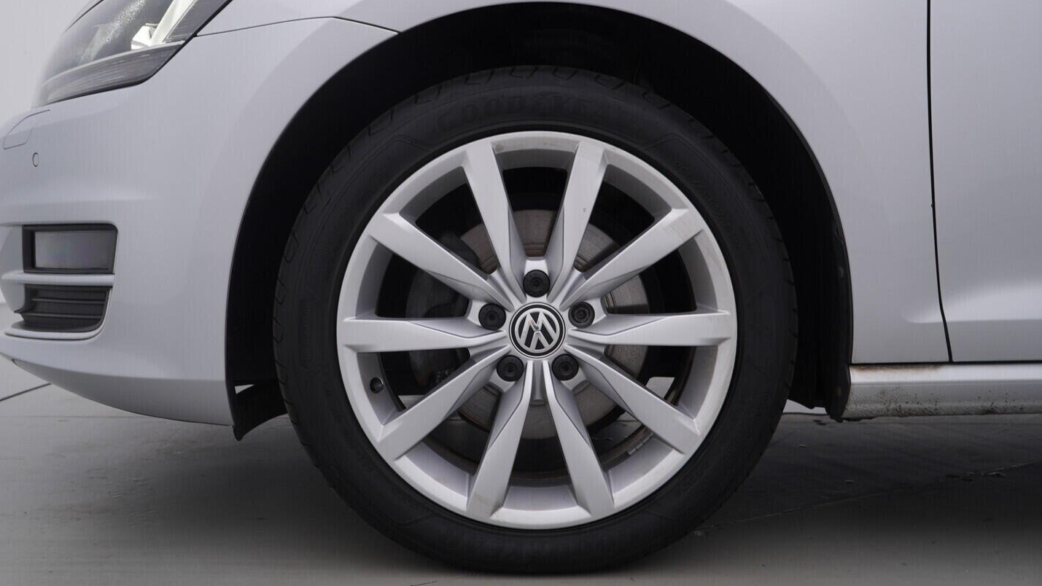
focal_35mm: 38
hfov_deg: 52.8
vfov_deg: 31.2
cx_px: 520
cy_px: 266
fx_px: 1050
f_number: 4.5
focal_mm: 24
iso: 125
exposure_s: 1/100
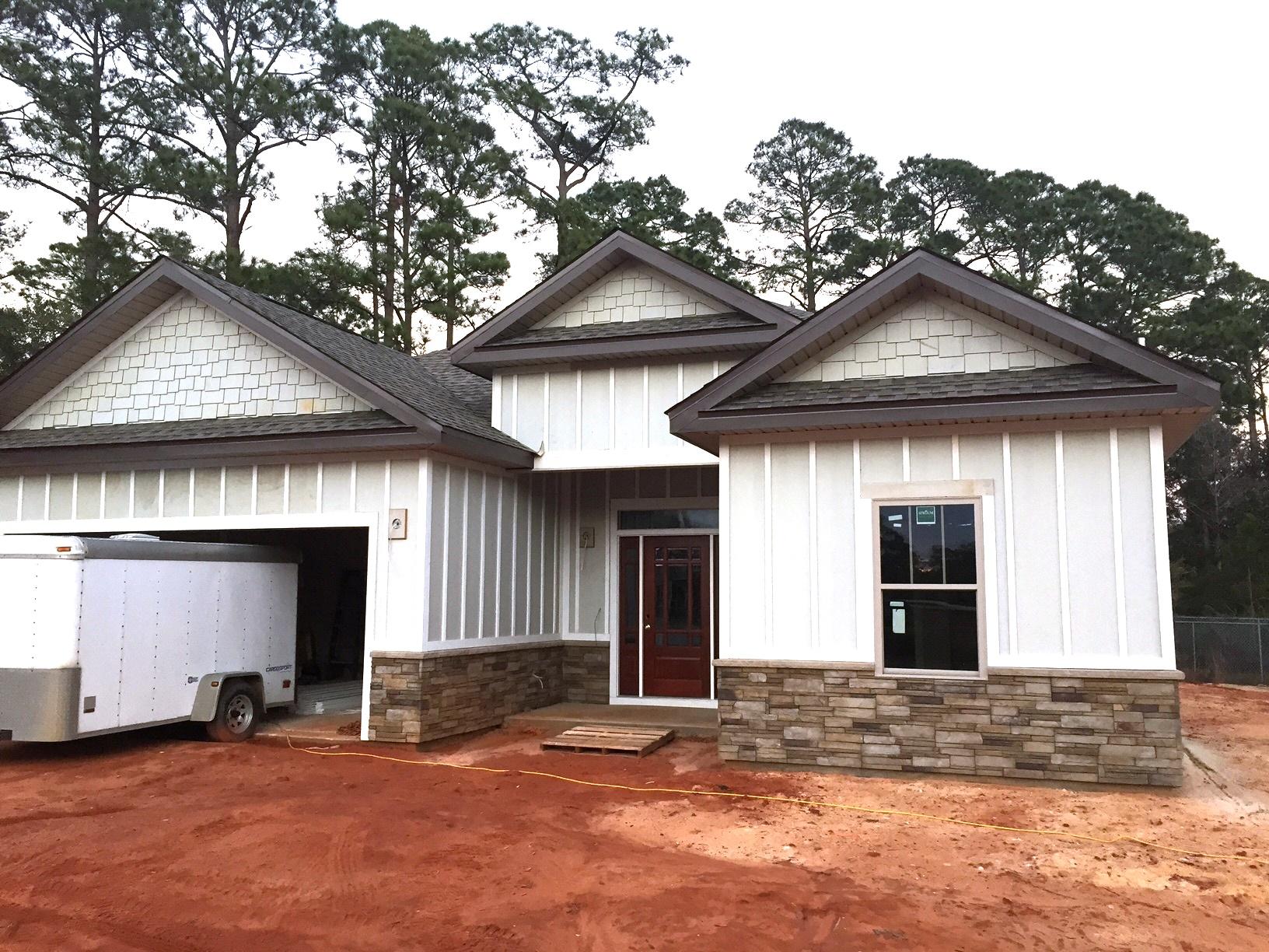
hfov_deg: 61.7
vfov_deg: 48.2
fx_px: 1063
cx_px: 634
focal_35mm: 29
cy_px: 476
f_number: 2.2
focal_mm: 4.15
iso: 64
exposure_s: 1/30
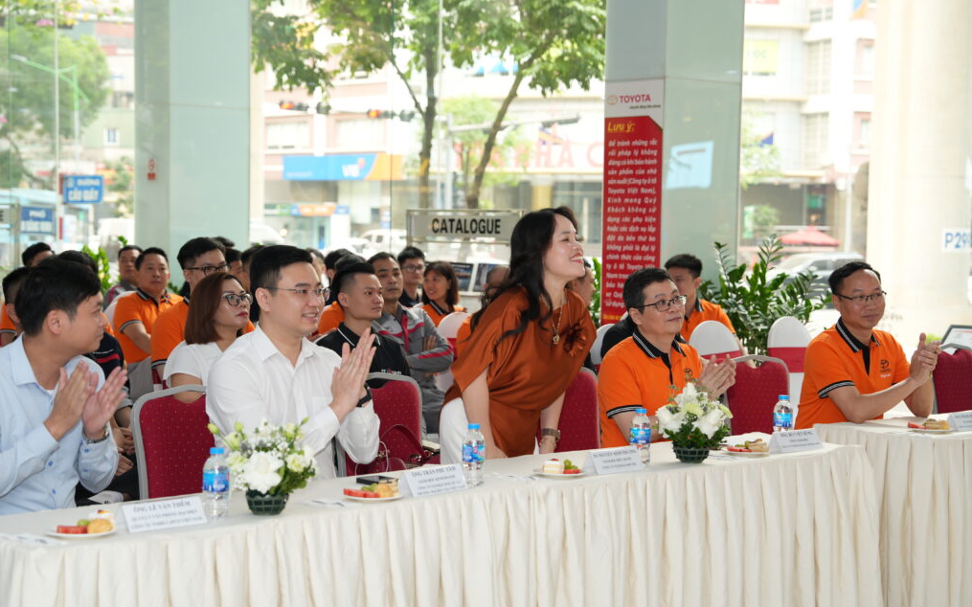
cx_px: 486
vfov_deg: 18.1
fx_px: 1907
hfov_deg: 28.6
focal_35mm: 72
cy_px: 301
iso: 1000
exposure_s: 1/160
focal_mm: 70
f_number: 4
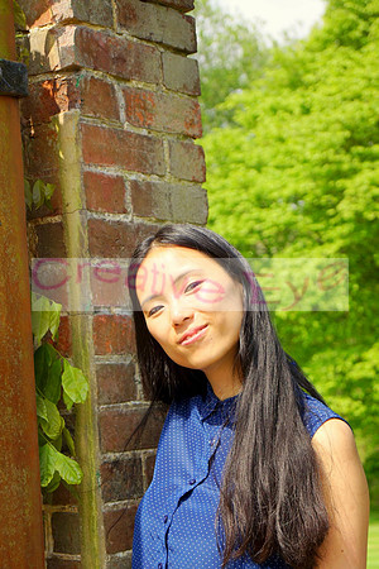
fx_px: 1303
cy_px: 284
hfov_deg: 16.6
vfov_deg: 24.6
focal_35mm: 82
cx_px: 190
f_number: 5.6
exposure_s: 1/800
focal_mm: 55
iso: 250
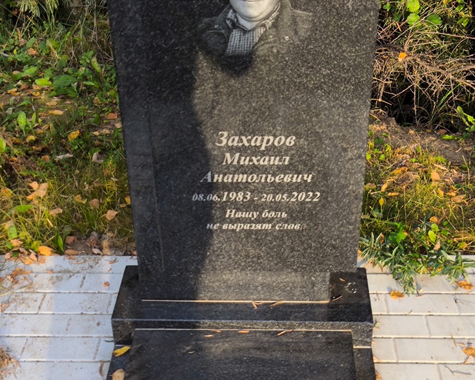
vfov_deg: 28.6
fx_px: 745
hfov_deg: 35.3
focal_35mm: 53
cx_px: 249
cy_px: 190
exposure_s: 1/259
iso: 50
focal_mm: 4.71
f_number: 1.7
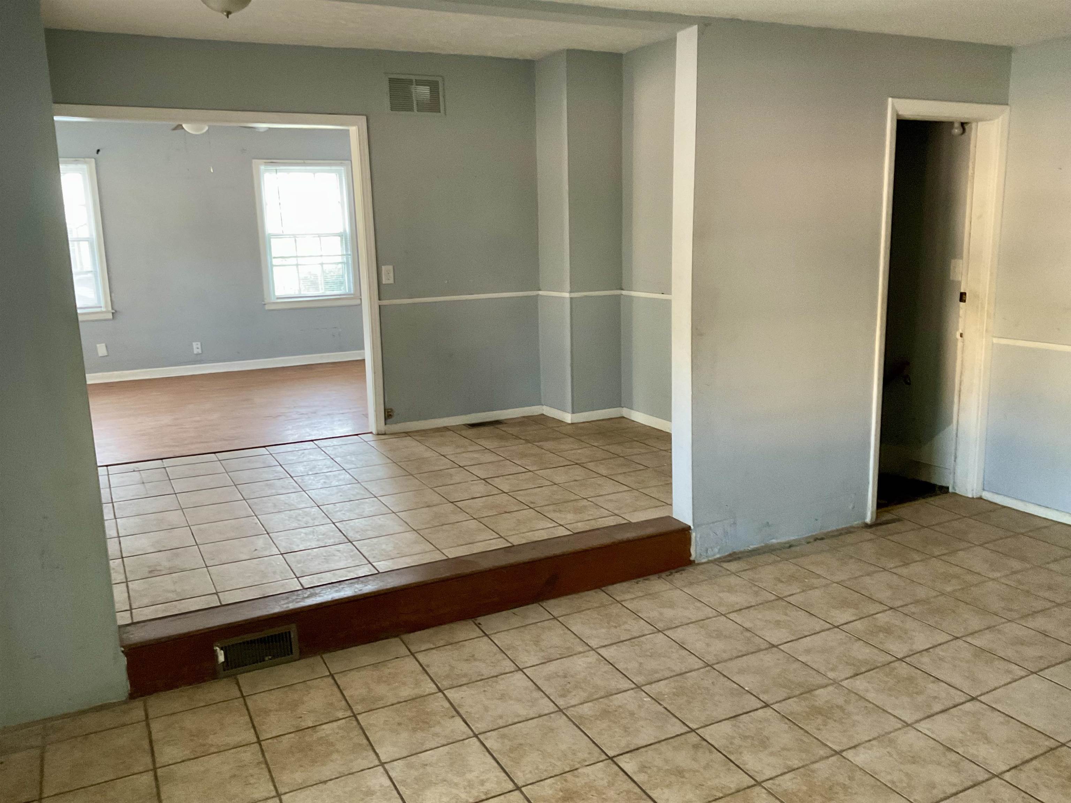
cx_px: 536
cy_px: 402
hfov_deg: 61.7
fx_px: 897
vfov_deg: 48.2
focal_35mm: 29
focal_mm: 3
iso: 250
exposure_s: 1/60
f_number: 1.8
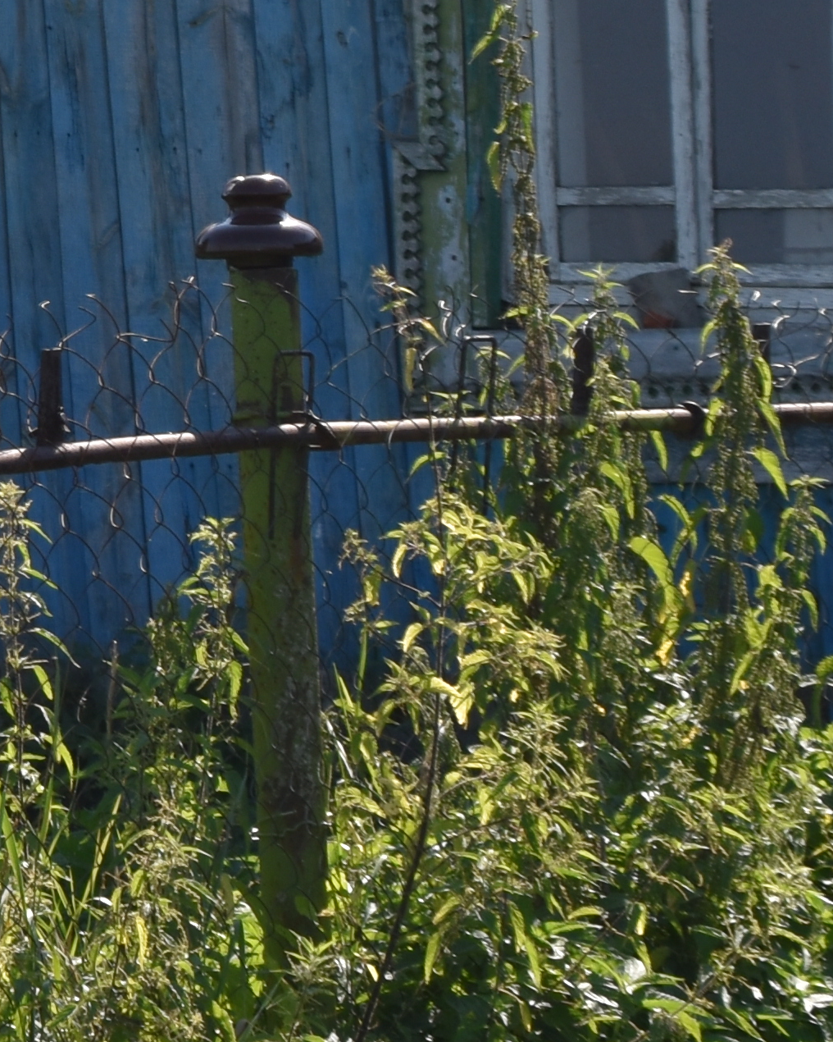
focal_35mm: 266
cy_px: -292
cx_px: -747
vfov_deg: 7.2
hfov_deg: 5.7
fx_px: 8197
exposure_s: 1/200
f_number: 9
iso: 100
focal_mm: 40
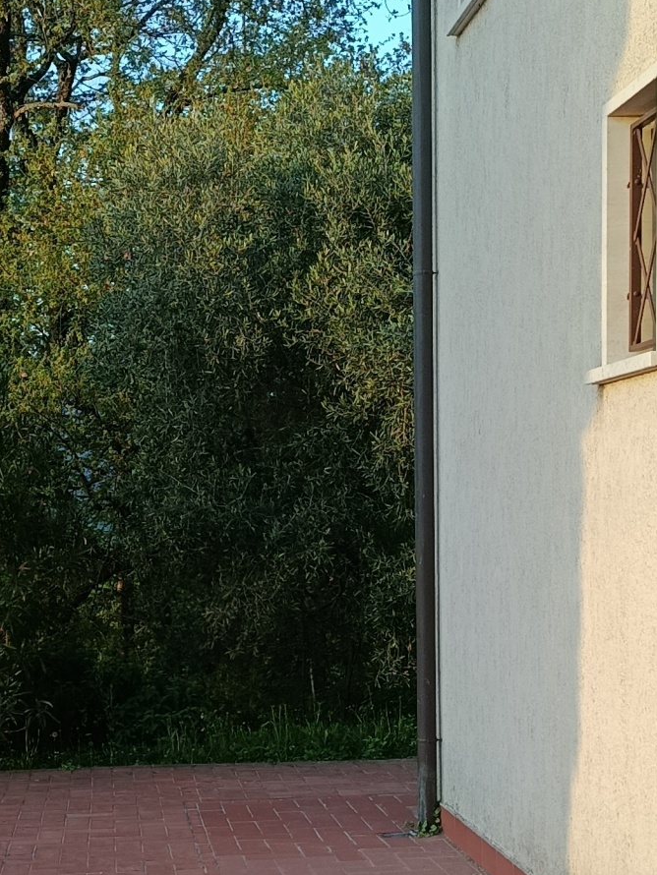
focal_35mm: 69
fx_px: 1745
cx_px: 30
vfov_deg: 27.8
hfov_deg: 20.7
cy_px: 632
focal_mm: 5.24
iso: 87
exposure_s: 1/100
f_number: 1.7
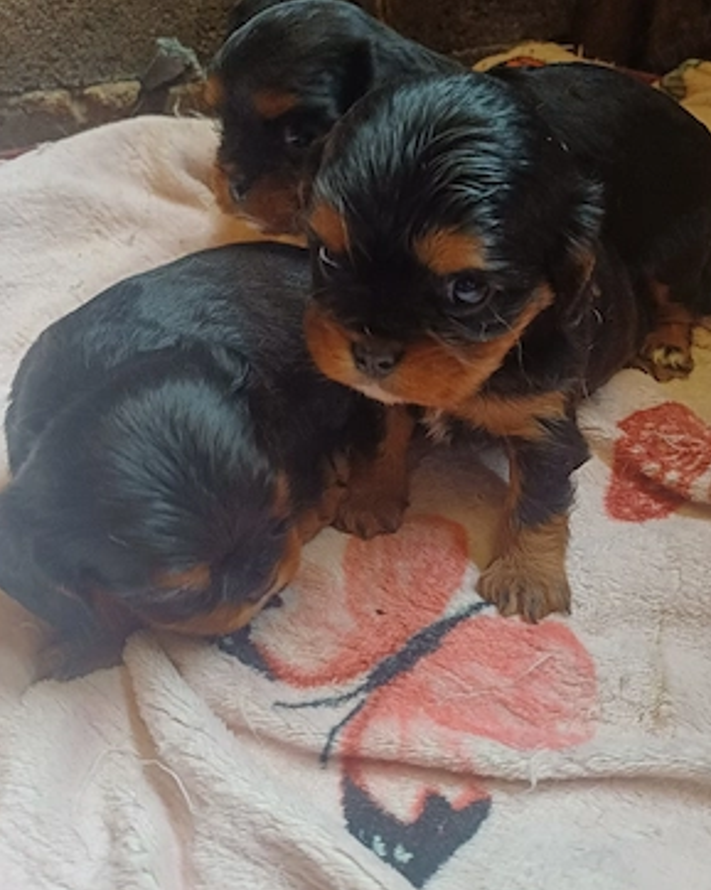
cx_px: 362
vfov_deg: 64.1
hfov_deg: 53.1
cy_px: 450
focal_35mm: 27
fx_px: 711
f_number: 1.8
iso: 500
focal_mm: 4.65
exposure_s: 1/25
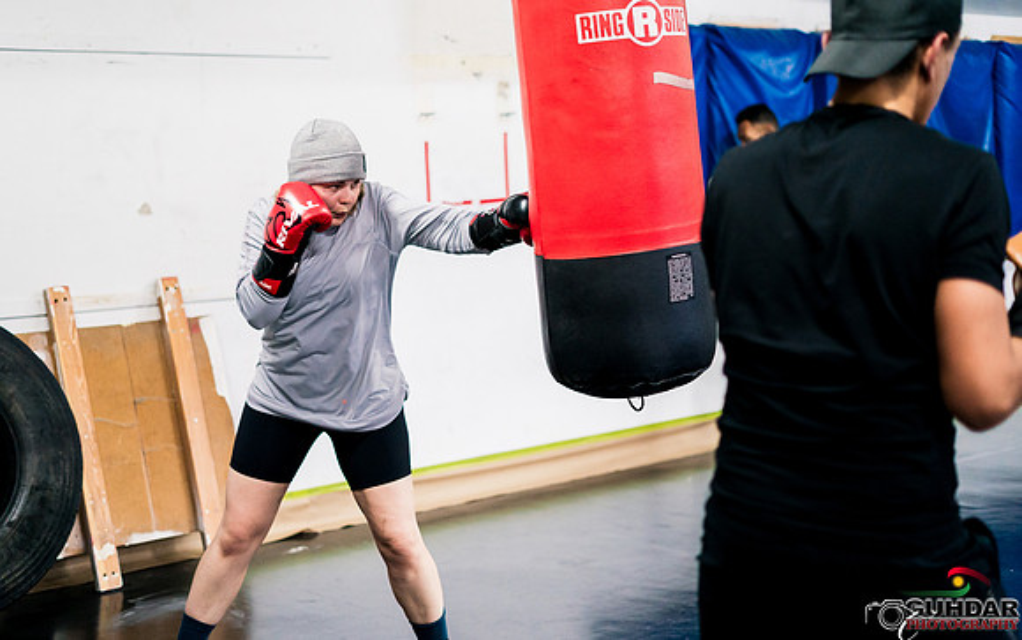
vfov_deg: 23.1
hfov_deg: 36.2
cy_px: 342
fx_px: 1562
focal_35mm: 56
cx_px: 475
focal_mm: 50
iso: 2500
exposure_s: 1/500
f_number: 1.8
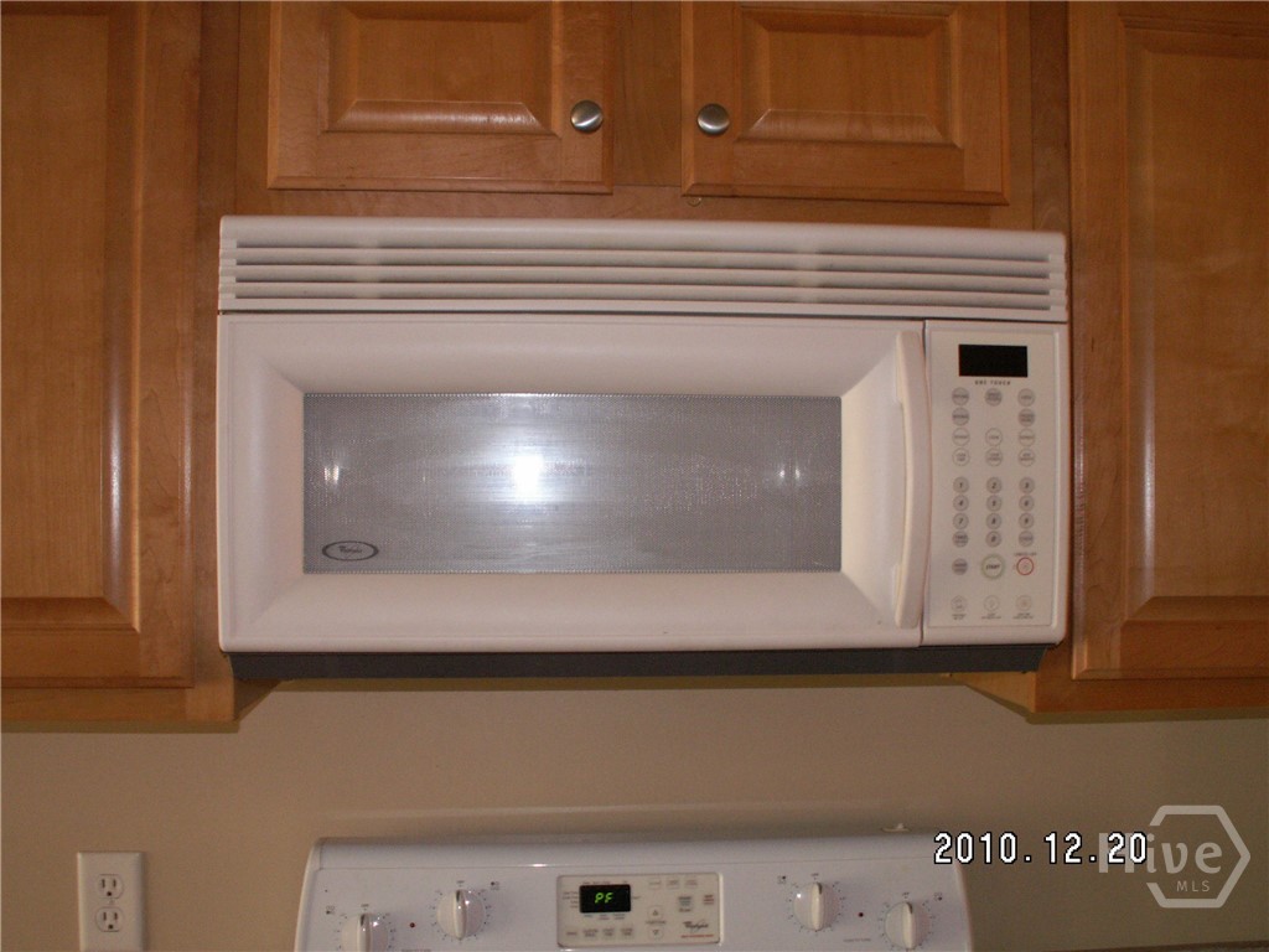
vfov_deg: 40.7
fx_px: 1283
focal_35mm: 35
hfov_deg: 52.6
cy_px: 476
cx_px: 634
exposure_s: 1/40
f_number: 2.8
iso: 160
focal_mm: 5.86
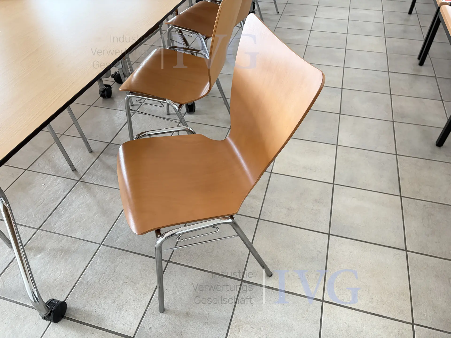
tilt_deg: -44.6
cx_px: 226
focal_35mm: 26
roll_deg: +2.6
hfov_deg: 67.3
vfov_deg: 53.1
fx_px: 339
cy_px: 169
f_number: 1.6
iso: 250
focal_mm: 5.96
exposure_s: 1/60
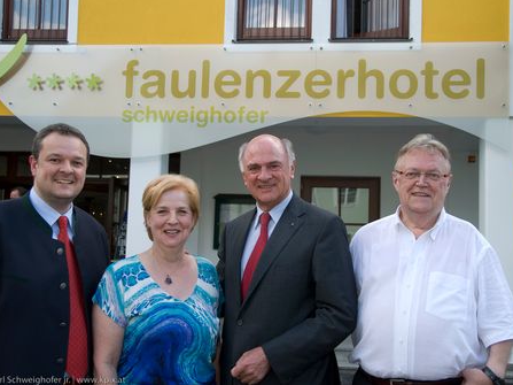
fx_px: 637
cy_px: 192
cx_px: 271
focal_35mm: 43
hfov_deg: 43.8
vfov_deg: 33.6
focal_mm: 26
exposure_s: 1/160
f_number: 4
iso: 100
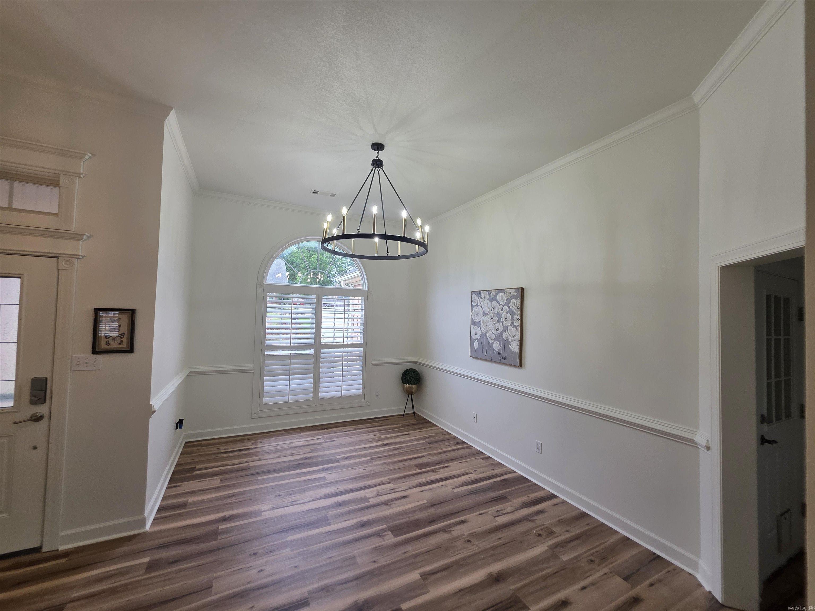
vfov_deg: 89.9
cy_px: 306
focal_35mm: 13
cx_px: 408
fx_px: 306
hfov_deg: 106.2
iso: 100
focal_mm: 2.2
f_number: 1.9
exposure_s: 1/120
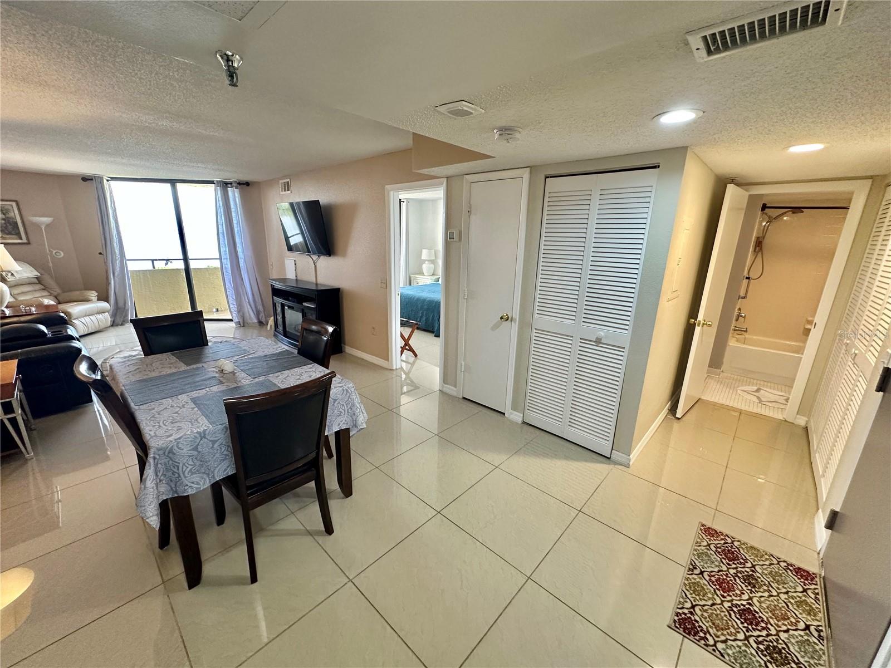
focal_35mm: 14
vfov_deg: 85.7
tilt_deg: -14.6
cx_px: 446
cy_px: 334
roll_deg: -0.9
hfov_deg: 102.1
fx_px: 360
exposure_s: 1/120
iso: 200
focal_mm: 2.22
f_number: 2.2
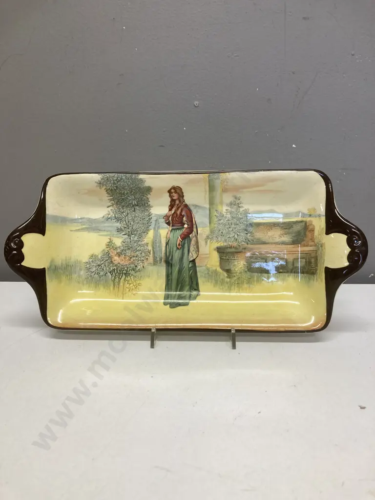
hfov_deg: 49.7
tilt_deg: -13.9
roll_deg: -0.9
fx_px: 404
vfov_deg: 63.4
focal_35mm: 28
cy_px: 250
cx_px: 188
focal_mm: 3.99
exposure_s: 1/100
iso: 80
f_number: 1.8
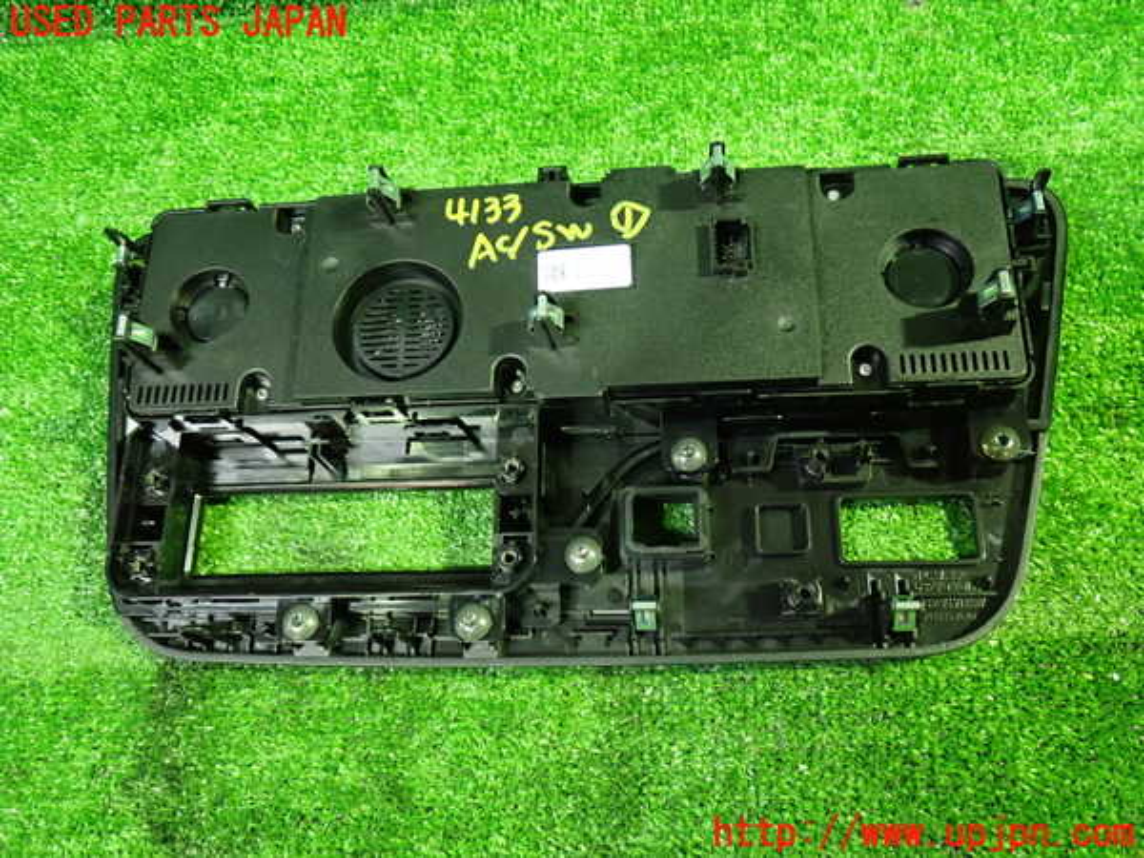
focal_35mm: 30
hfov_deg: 60.0
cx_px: 572
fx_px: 991
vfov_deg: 46.8
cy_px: 429
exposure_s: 1/20
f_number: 2.3
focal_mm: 5.4
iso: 800
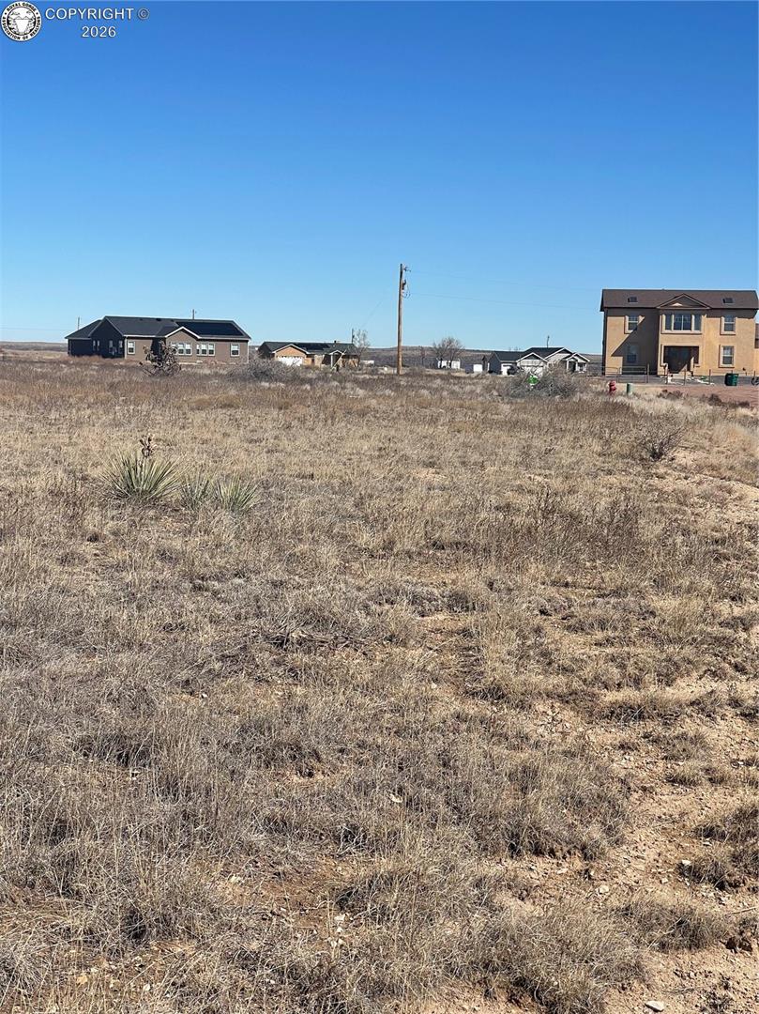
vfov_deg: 30.3
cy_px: 507
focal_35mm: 64
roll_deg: -1.5
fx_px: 1873
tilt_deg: -5.8
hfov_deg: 22.9
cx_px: 380
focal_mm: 7.5
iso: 20
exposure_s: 1/2179
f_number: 2.2
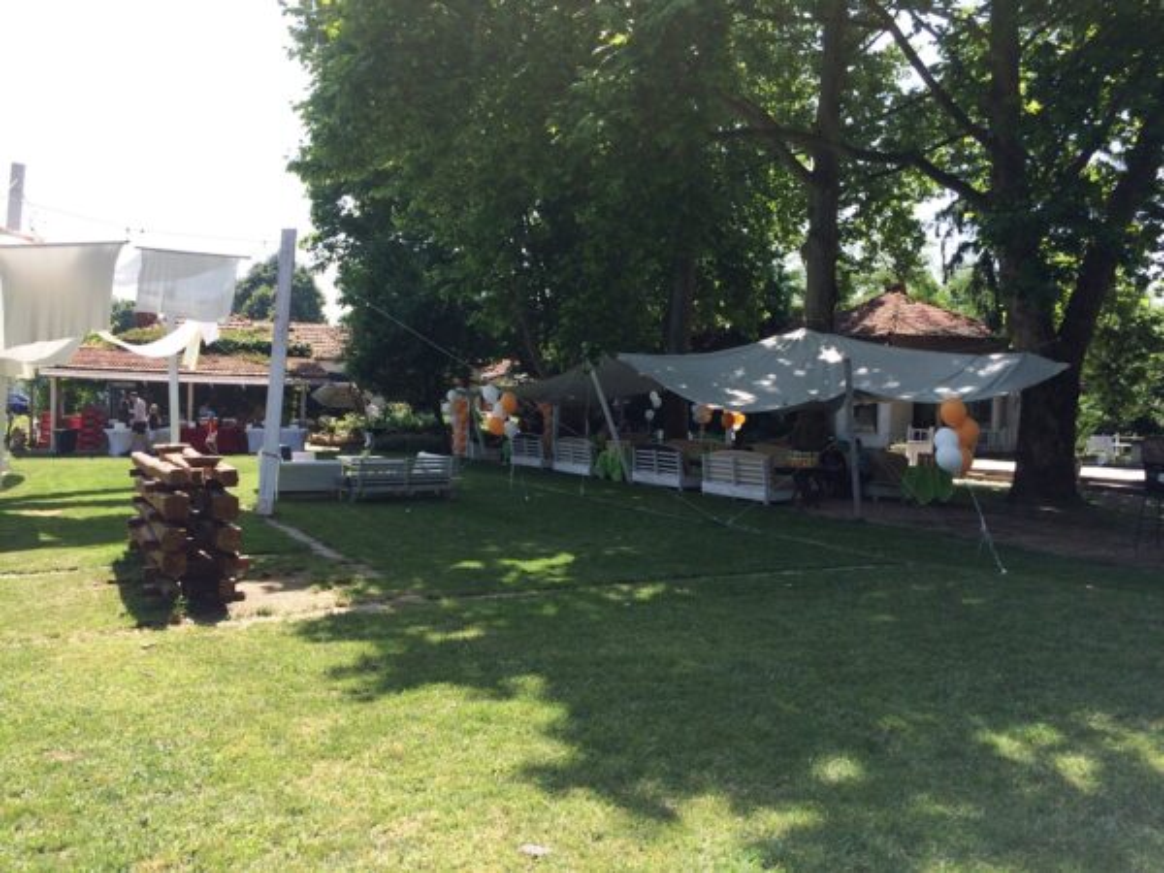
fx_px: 975
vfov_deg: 48.2
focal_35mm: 29
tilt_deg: -1.8
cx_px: 582
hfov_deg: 61.7
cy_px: 436
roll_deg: -1.2
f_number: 2.2
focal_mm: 4.15
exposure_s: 1/1053
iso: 32
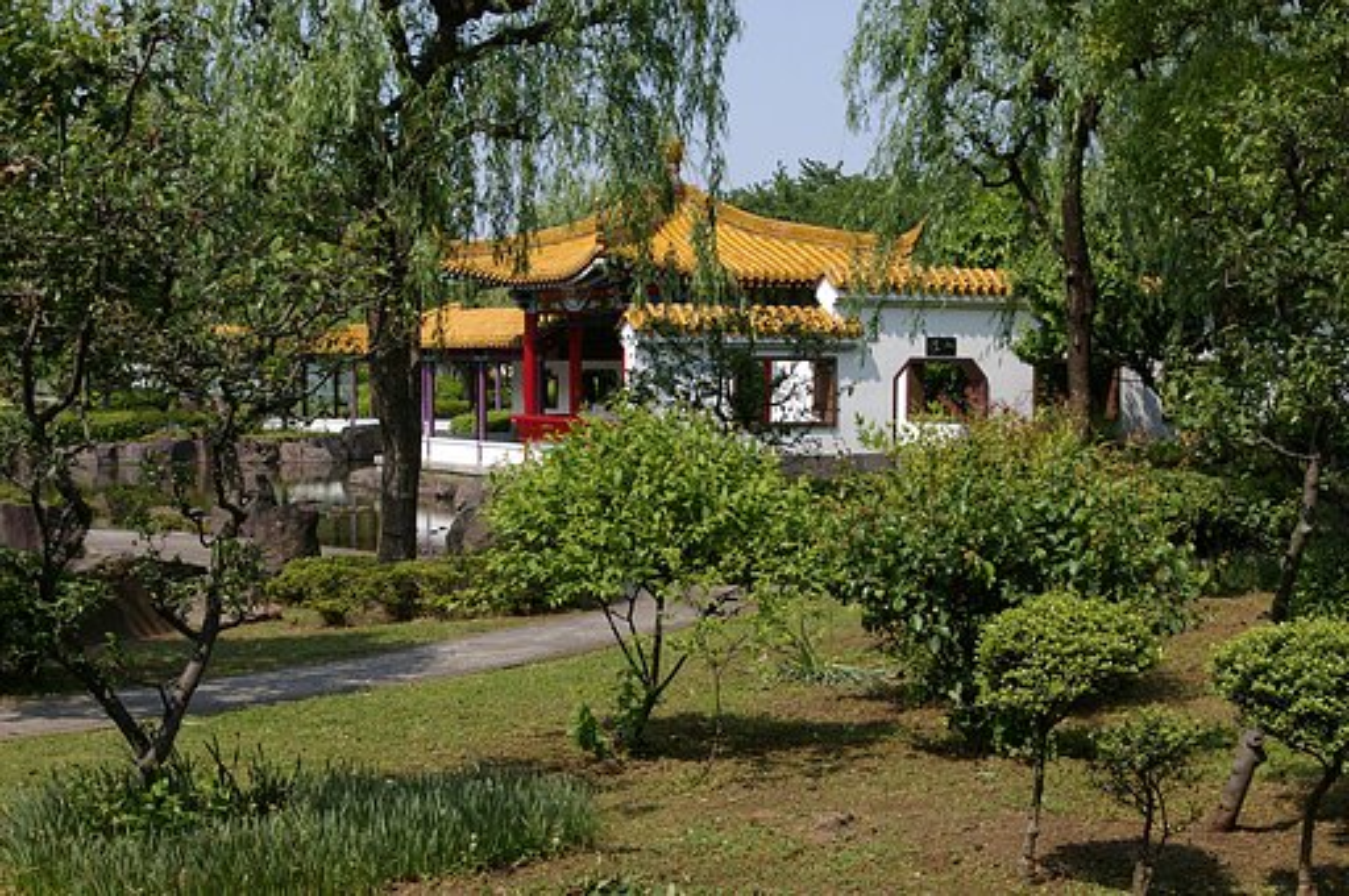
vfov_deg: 25.7
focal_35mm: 52
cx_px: 674
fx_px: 1965
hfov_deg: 37.9
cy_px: 448
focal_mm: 35
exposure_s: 1/400
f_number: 10
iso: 200
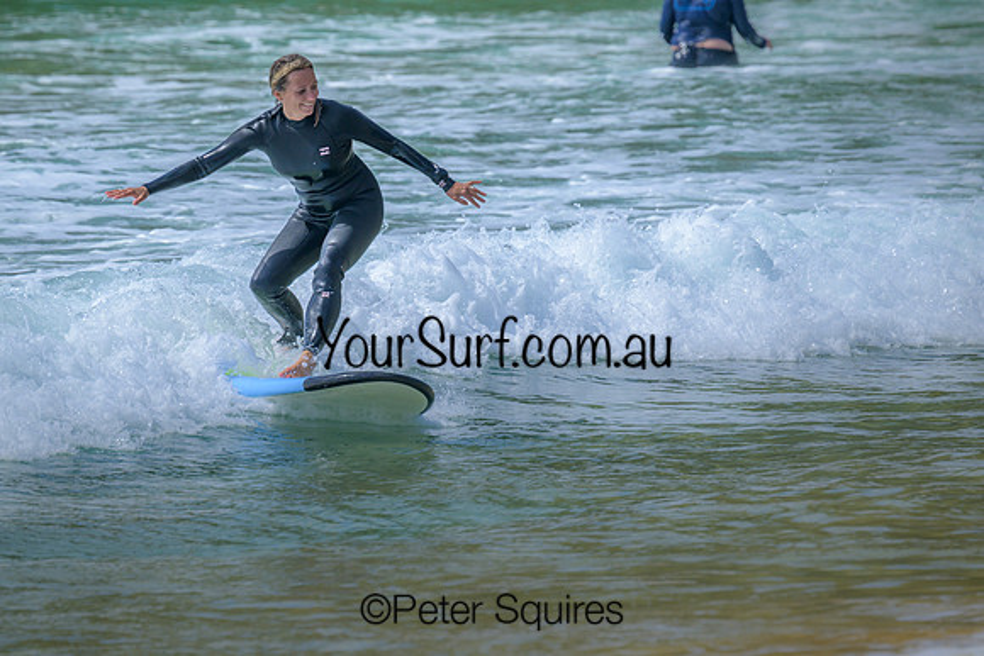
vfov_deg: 2.4
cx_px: 492
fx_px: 15856
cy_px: 328
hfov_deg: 3.6
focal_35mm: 580
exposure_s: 1/1000
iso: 400
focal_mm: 580
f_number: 11
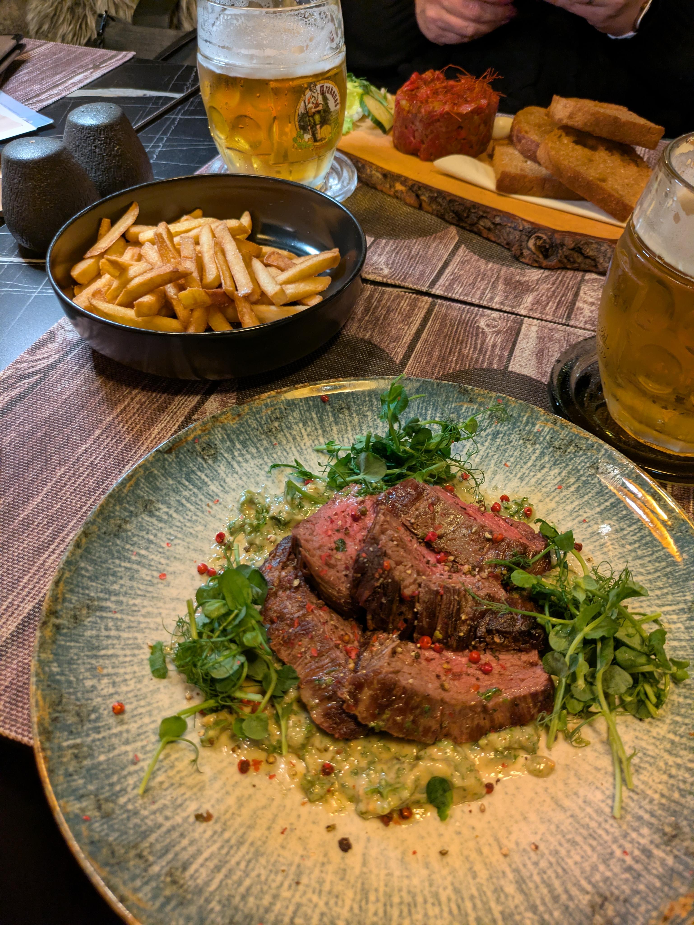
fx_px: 668
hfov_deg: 54.9
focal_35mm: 25
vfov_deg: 69.4
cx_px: 347
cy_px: 462
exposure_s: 1/33.3
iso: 222
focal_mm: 5.43
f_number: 1.89
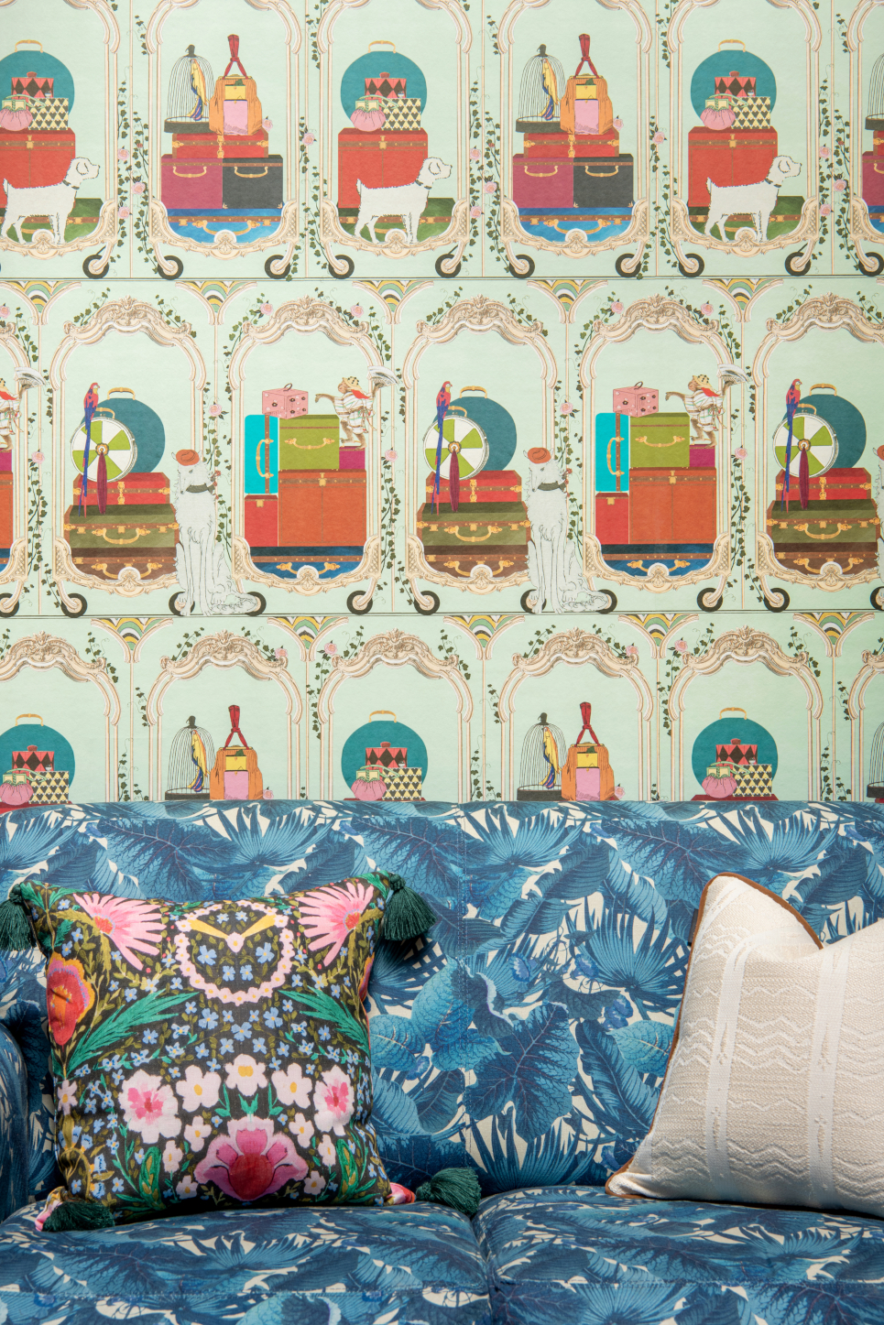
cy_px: 647
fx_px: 2099
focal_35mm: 57
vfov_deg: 35.0
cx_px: 429
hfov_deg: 23.8
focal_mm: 55
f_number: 10
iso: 125
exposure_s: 1/4
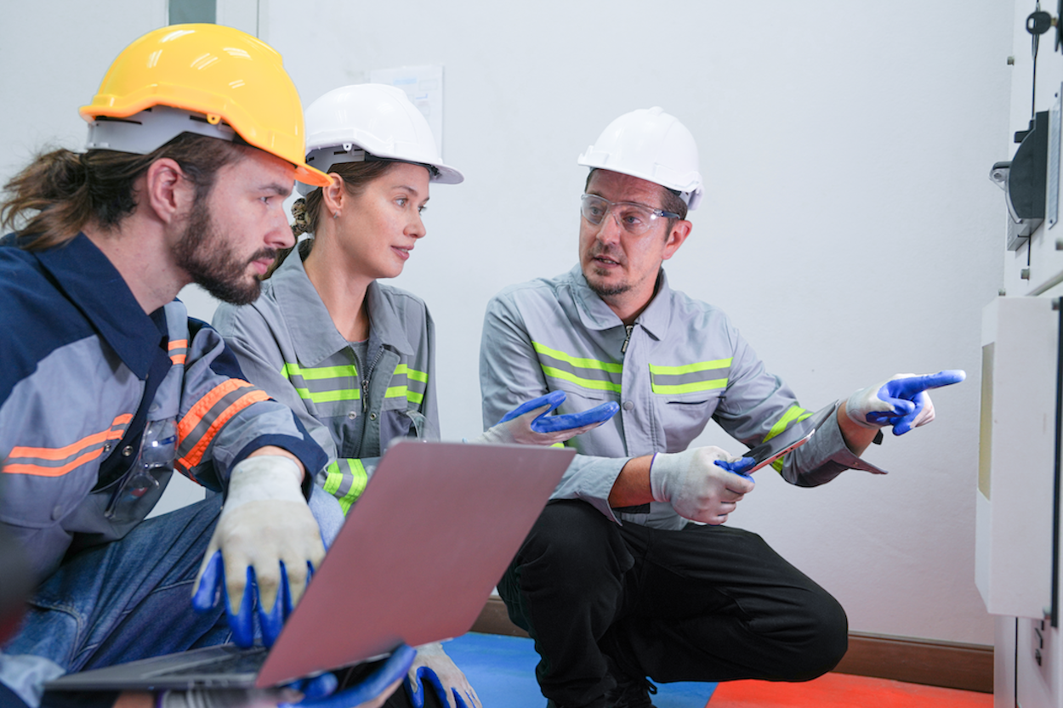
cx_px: 532
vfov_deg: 36.9
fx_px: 1063
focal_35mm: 36
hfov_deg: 53.1
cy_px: 354
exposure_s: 1/100
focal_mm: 36
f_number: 4
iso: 400
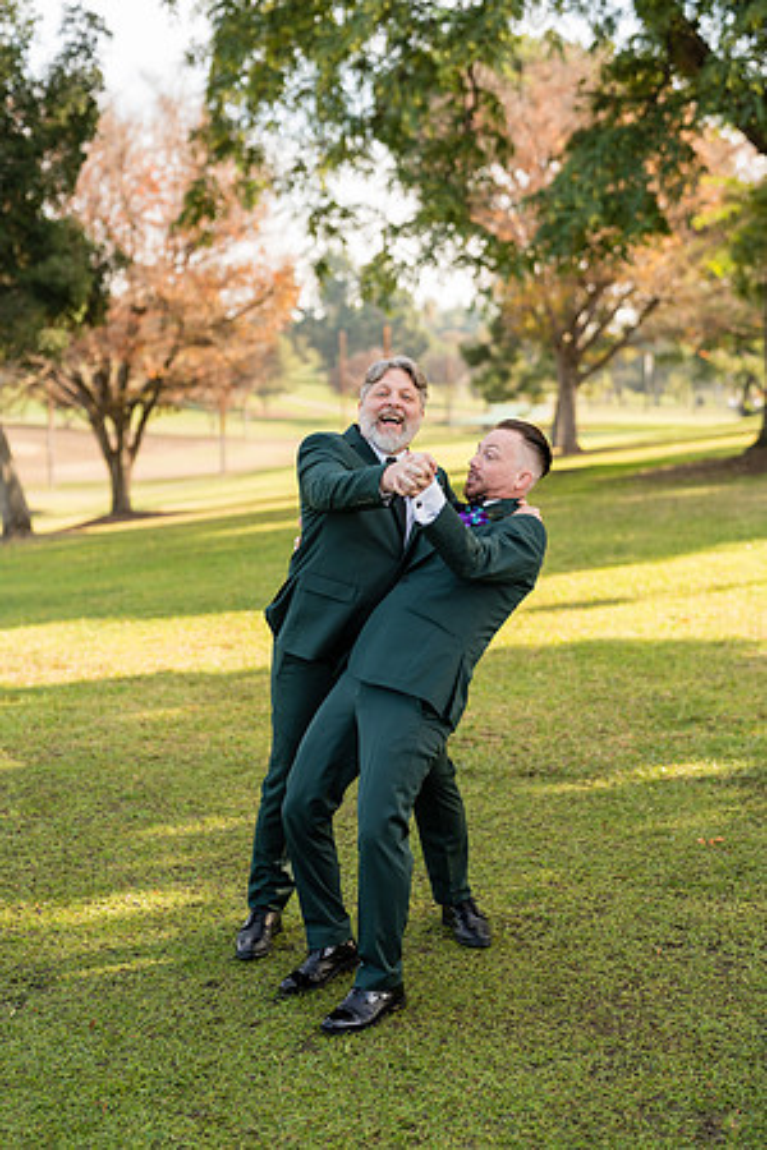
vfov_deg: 39.6
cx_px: 384
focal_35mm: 50
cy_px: 575
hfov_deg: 27.0
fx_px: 1598
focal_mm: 50
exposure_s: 1/2000
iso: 320
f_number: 2
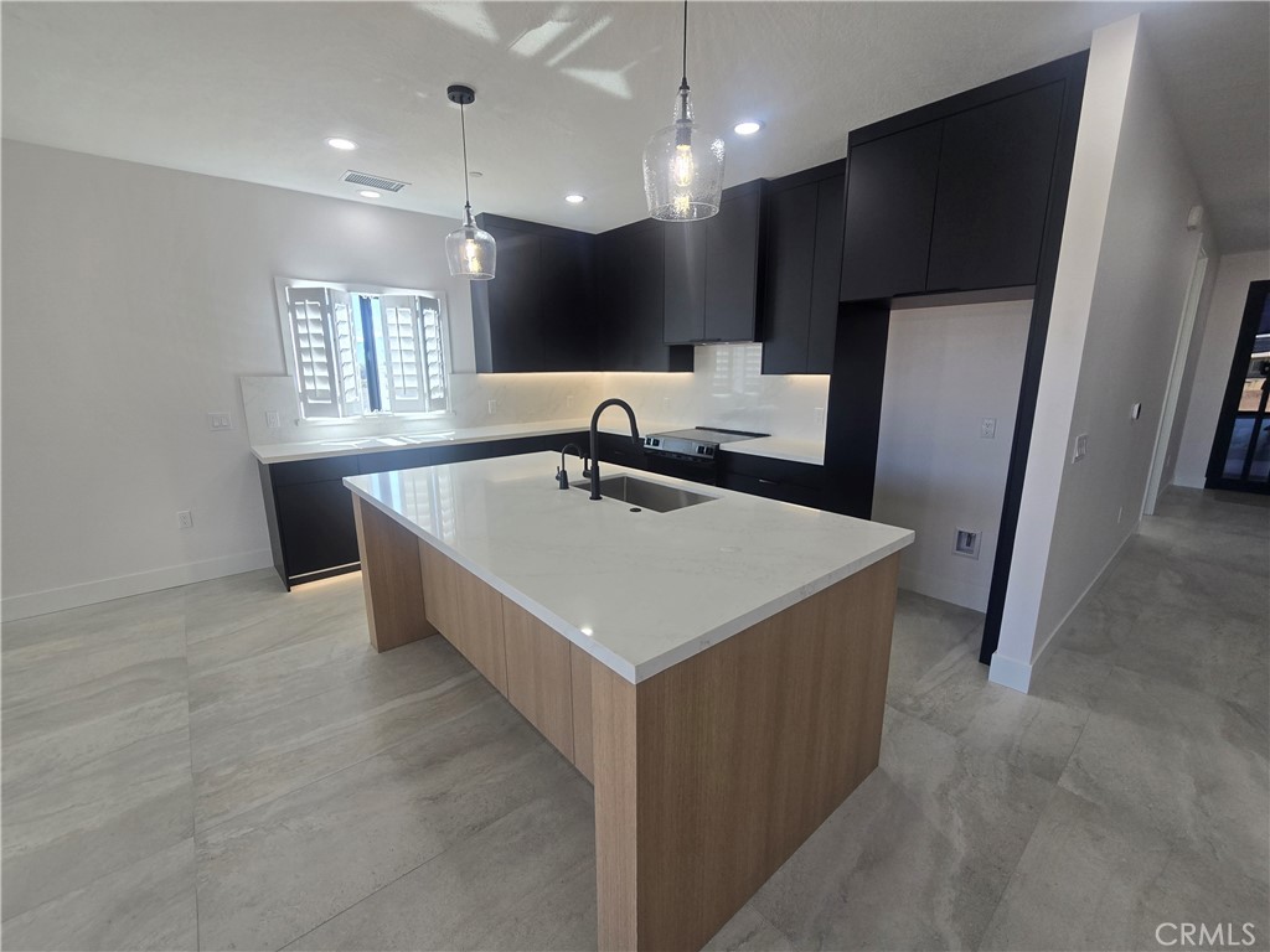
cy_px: 476
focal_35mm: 13
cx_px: 635
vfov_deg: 89.9
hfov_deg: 106.2
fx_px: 477
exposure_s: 1/120
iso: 50
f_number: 2.2
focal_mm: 2.2
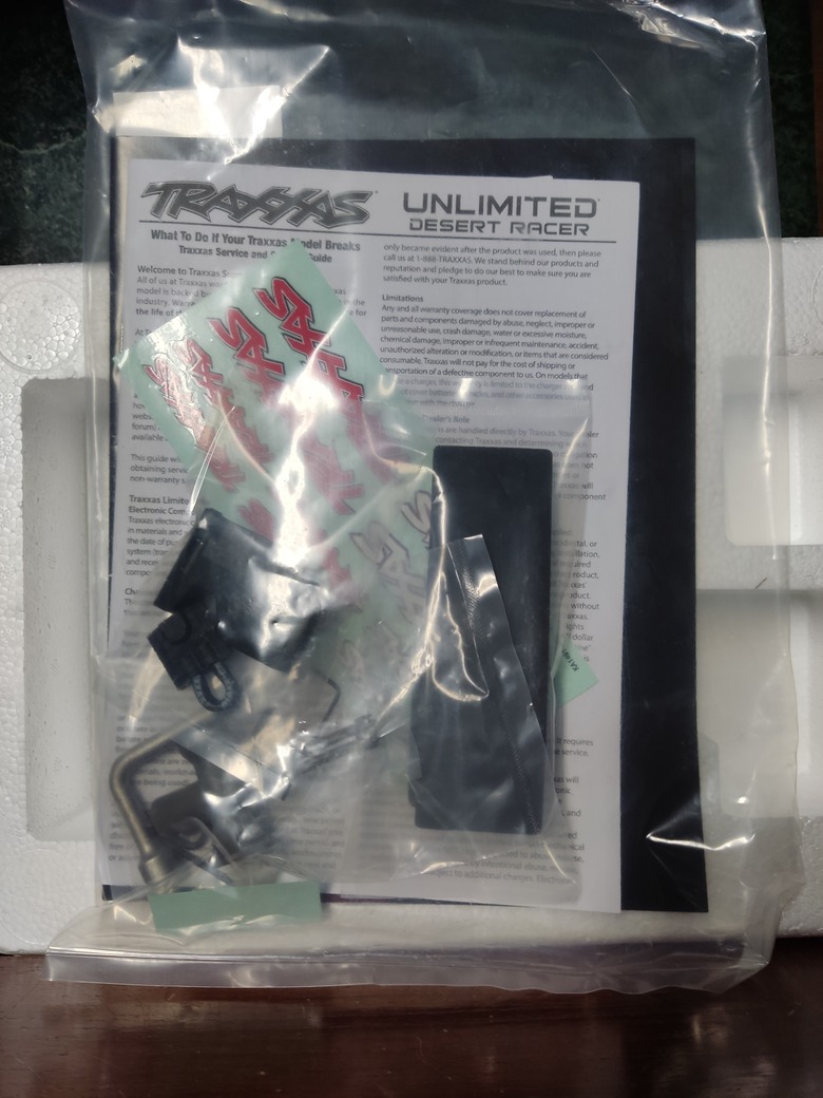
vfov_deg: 69.4
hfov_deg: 54.9
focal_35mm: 25
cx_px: 412
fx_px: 793
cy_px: 549
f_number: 1.79
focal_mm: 4.71
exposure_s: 1/60
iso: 211
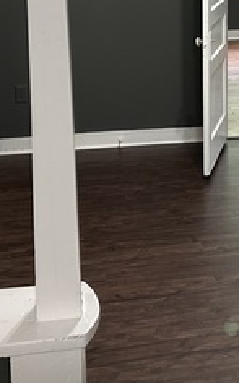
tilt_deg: -11.2
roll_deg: -0.6
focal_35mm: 72
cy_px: 37
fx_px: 752
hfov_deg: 17.5
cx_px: 251
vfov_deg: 27.6
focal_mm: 6.86
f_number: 1.78
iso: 320
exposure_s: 1/60
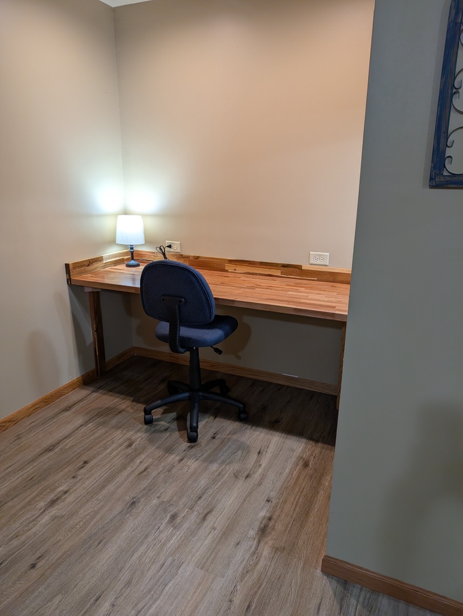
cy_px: 308
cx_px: 232
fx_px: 427
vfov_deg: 71.5
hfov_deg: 56.9
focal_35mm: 24
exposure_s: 1/60
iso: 50
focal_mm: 6.9
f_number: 1.68
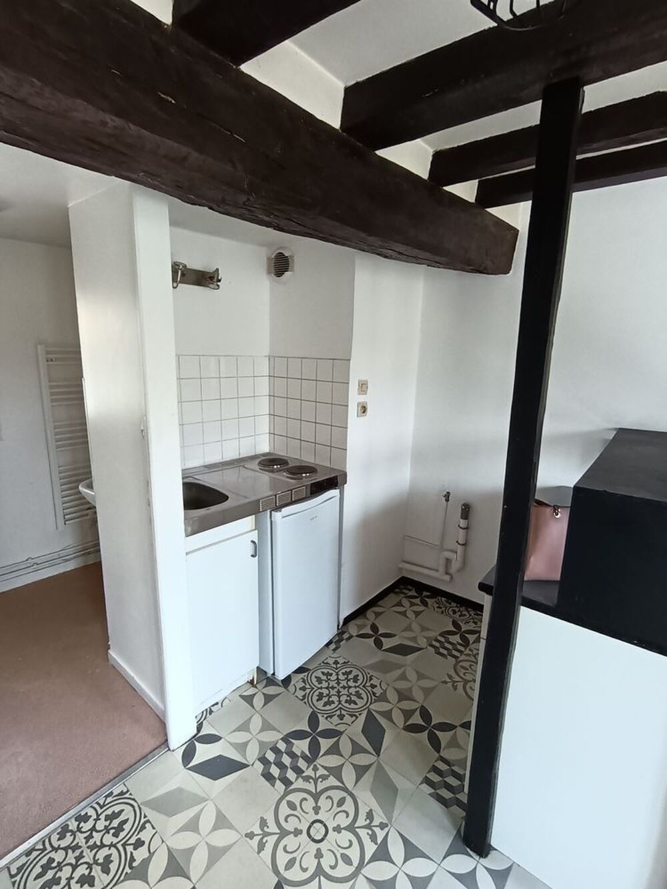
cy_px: 444
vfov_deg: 91.0
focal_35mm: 17
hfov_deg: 74.7
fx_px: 437
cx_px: 334
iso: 394
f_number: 2.2
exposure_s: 1/100
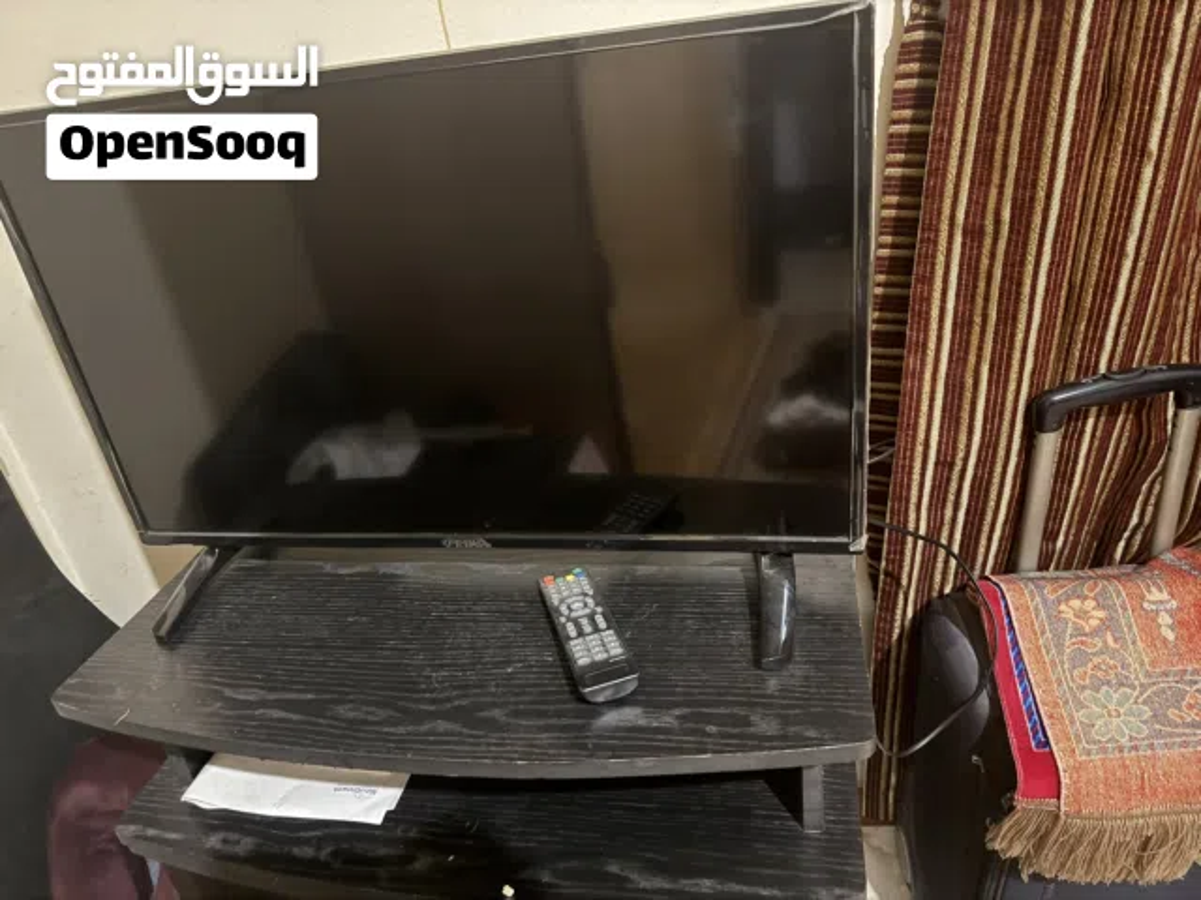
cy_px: 450
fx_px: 833
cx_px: 600
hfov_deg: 71.6
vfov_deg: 56.8
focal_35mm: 24
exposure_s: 1/13
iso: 1250
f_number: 1.78
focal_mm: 6.76
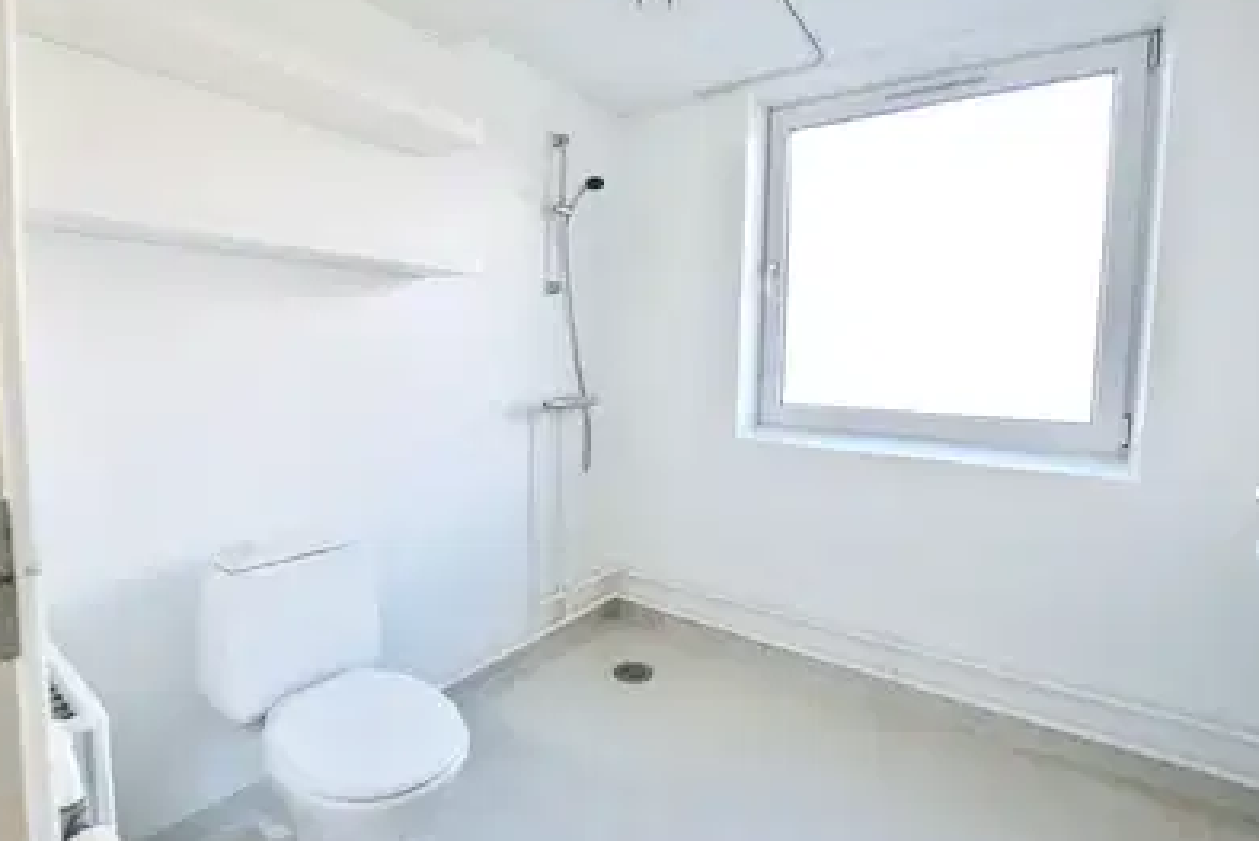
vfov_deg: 73.7
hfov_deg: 96.7
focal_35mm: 16
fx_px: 560
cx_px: 623
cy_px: 400
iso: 400
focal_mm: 10
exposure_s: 1/100
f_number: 5.6
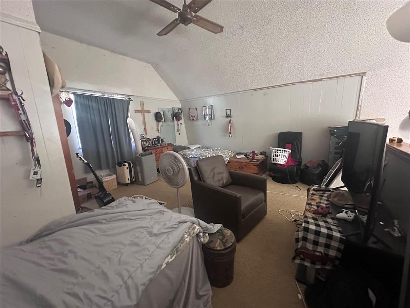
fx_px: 166
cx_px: 205
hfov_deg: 102.1
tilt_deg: -9.8
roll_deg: +2.2
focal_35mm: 14
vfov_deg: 85.7
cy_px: 154
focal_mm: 2.22
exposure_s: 1/53
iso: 1250
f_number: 2.2
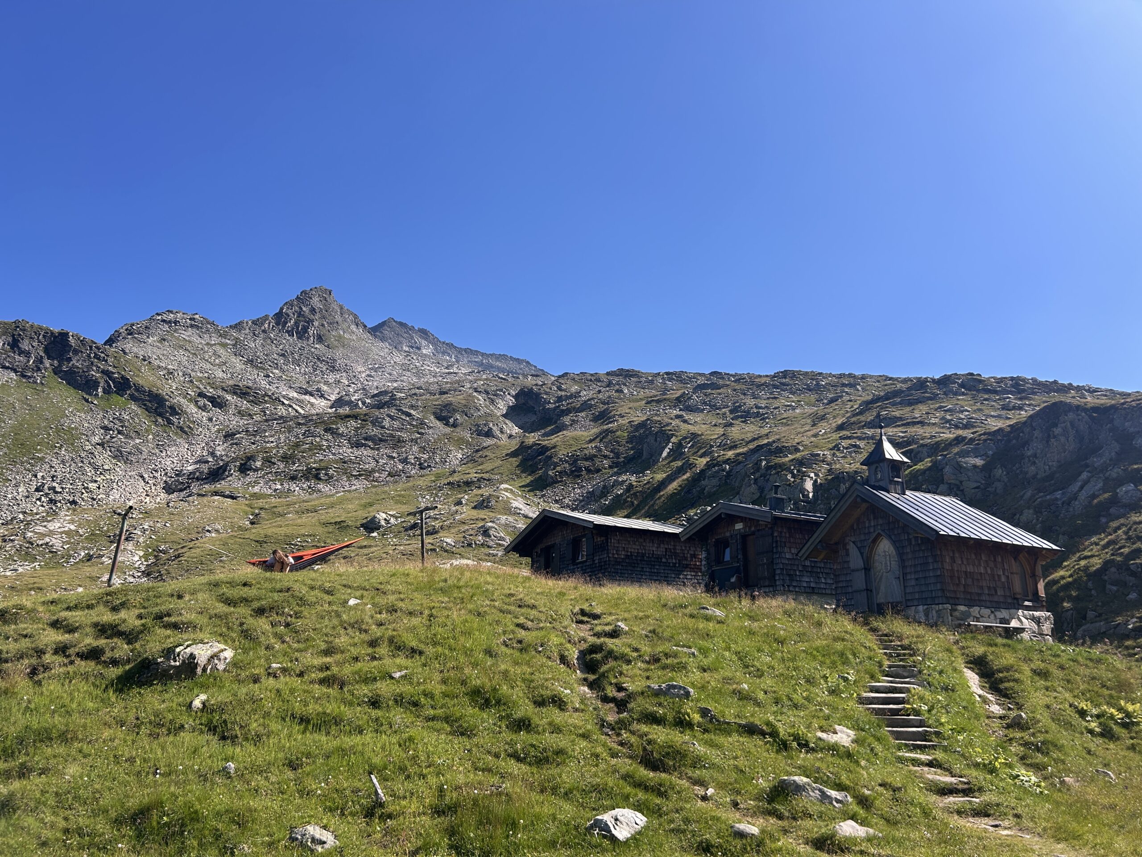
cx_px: 571
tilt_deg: +17.3
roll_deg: -1.0
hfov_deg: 67.3
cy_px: 428
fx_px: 858
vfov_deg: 53.1
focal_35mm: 26
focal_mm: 5.7
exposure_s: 1/3165
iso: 50
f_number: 1.5
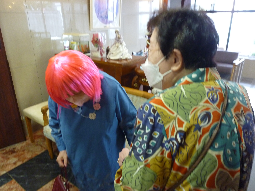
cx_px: 128
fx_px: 184
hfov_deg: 69.4
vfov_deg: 54.9
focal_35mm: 25
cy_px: 96
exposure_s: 1/30
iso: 320
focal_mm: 4.5
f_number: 2.8
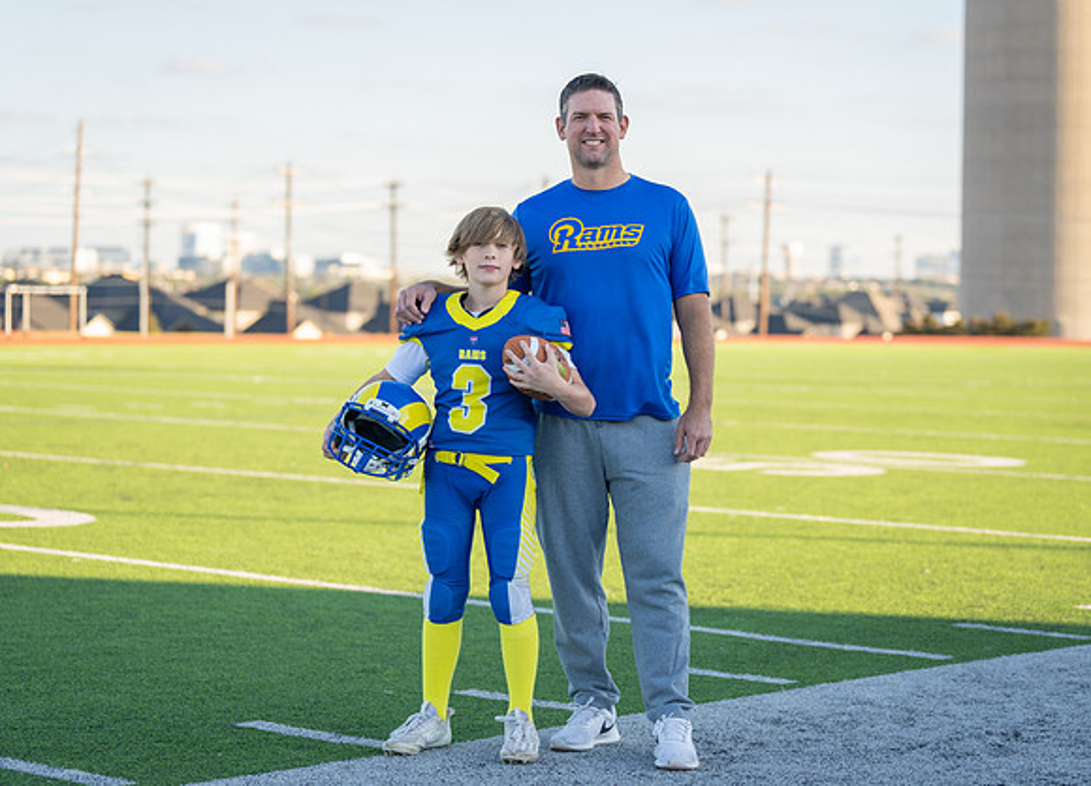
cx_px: 536
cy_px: 408
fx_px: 2656
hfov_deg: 23.2
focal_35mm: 85
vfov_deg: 16.8
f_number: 2.8
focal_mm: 77
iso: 100
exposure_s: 1/320
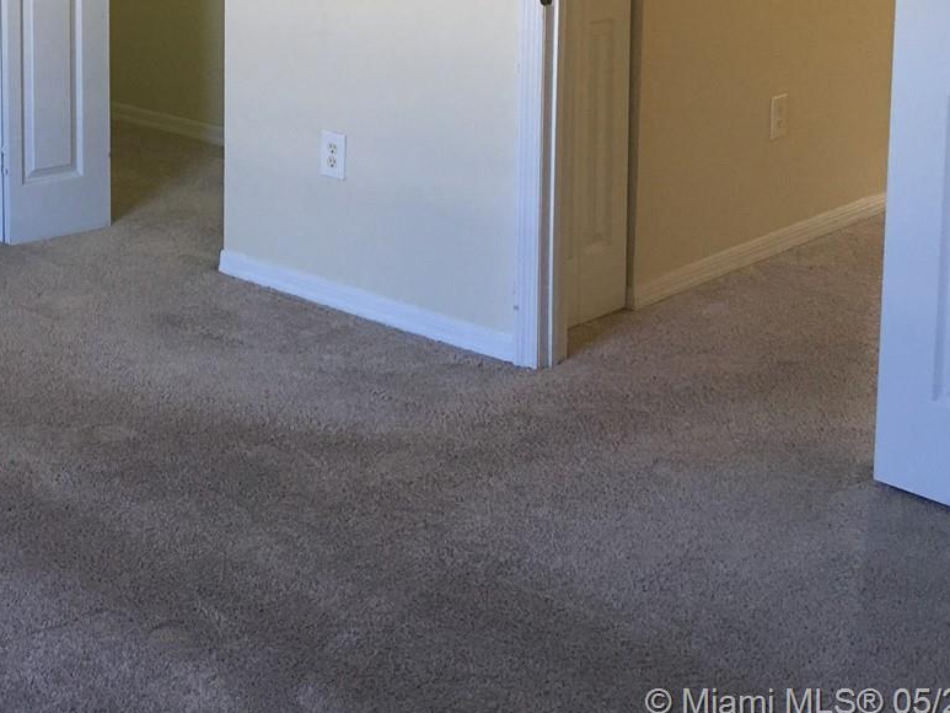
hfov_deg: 30.5
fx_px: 1647
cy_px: -10
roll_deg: +0.0
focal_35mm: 60
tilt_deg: -6.0
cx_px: 61
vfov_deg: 23.3
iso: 50
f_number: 2.2
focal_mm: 4.15
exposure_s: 1/15
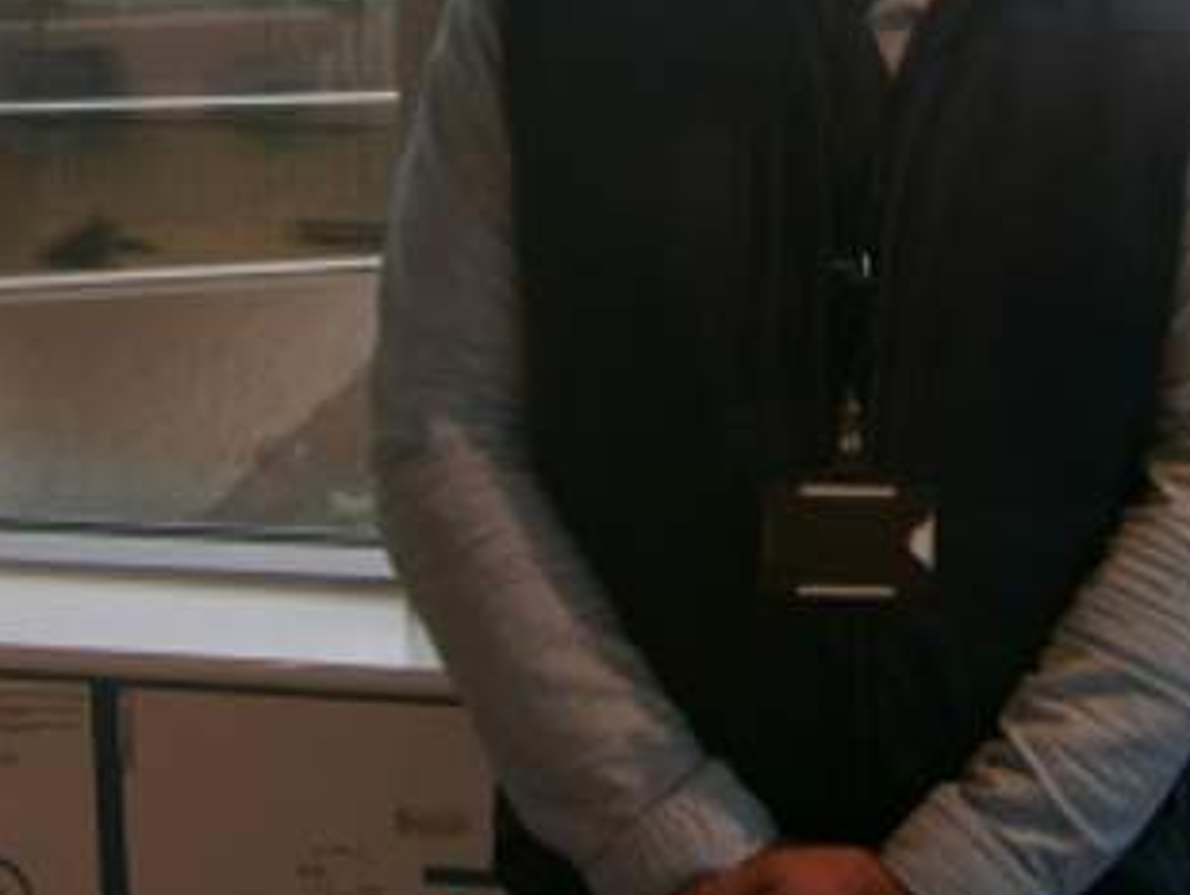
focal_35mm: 57
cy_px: 27
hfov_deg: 32.8
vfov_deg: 24.6
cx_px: 956
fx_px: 1961
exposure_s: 1/125
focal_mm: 4.7
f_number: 2.8
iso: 80
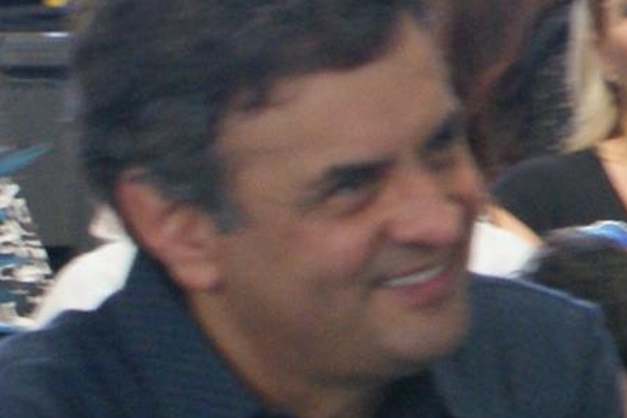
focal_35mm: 442
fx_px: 7705
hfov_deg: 4.4
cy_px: -147
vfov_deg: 3.1
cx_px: 2040
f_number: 5.6
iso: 400
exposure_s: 1/15
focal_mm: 45
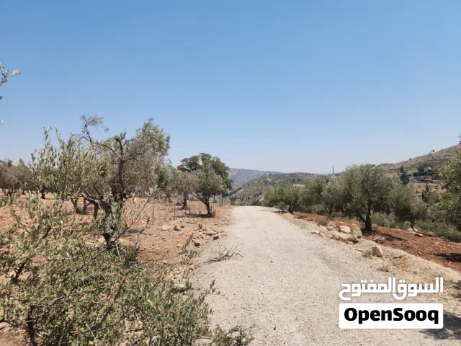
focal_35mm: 23
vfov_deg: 58.9
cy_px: 173
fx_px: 306
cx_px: 230
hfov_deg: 73.9
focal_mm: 5.4
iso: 20
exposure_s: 1/2077
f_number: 1.8
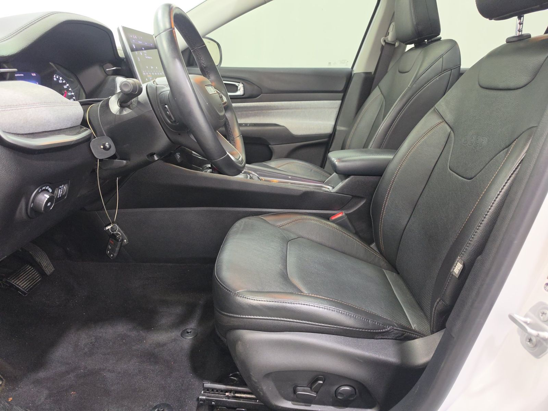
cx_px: 274
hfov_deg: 73.9
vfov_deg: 58.9
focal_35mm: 23
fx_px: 364
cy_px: 206
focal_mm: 6.5
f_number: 1.4
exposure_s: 1/59
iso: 175
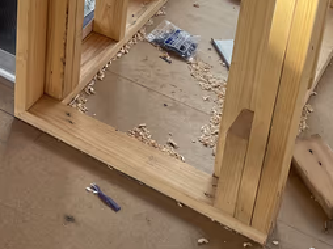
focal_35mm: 82
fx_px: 788
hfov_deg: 22.0
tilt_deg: -24.4
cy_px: -123
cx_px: -72
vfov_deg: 16.4
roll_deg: +1.2
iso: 32
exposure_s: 1/229
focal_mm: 4.2
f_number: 1.6
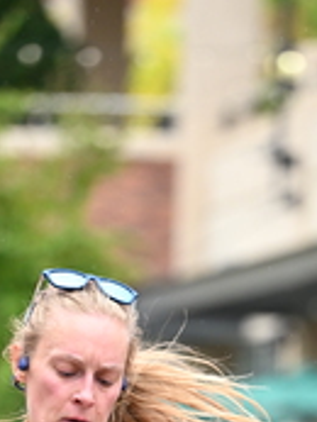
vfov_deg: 5.2
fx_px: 4659
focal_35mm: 382
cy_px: 590
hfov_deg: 3.9
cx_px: 204
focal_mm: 125
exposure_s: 1/1600
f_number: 2.8
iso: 1250
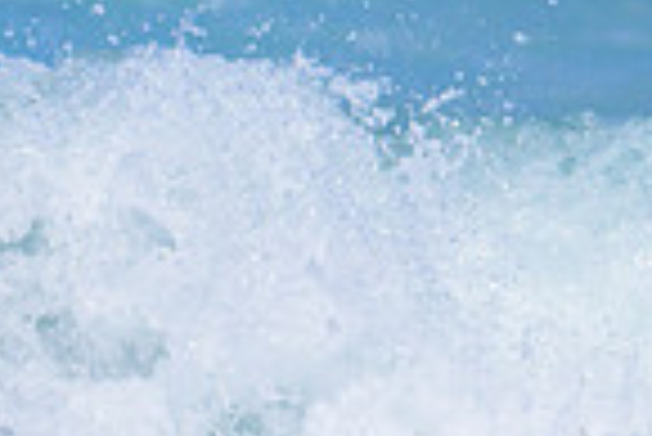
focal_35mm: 2508
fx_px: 45467
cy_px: 510
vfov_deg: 0.5
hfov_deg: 0.8
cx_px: 317
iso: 500
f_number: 11
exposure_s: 1/2000
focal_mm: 460
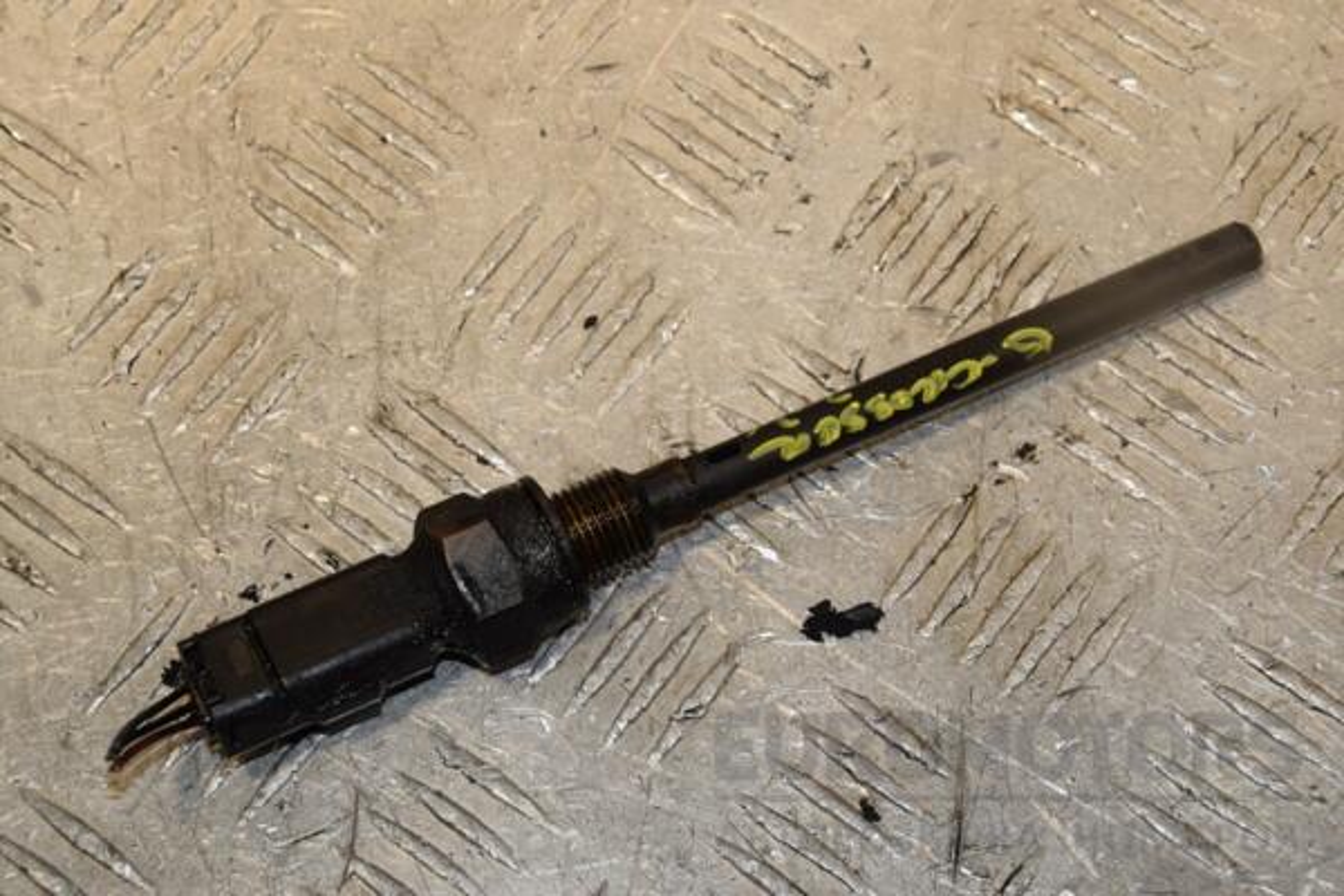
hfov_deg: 19.5
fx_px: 3920
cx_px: 672
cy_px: 448
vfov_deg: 13.0
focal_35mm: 105
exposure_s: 1/200
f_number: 9
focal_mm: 70
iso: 800
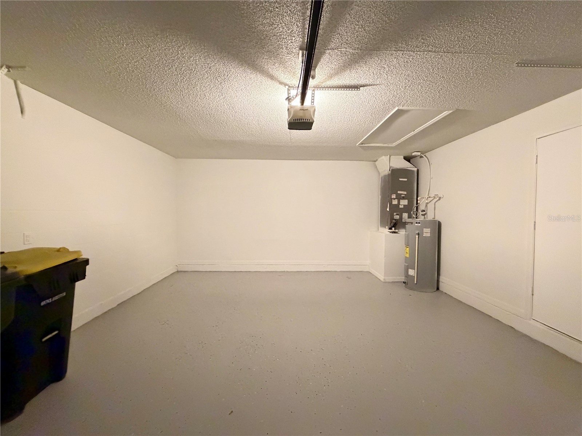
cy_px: 218
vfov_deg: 85.7
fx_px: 235
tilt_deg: -0.4
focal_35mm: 14
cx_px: 291
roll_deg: +0.1
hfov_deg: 102.1
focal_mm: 2.22
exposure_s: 1/60
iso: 800
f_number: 2.2
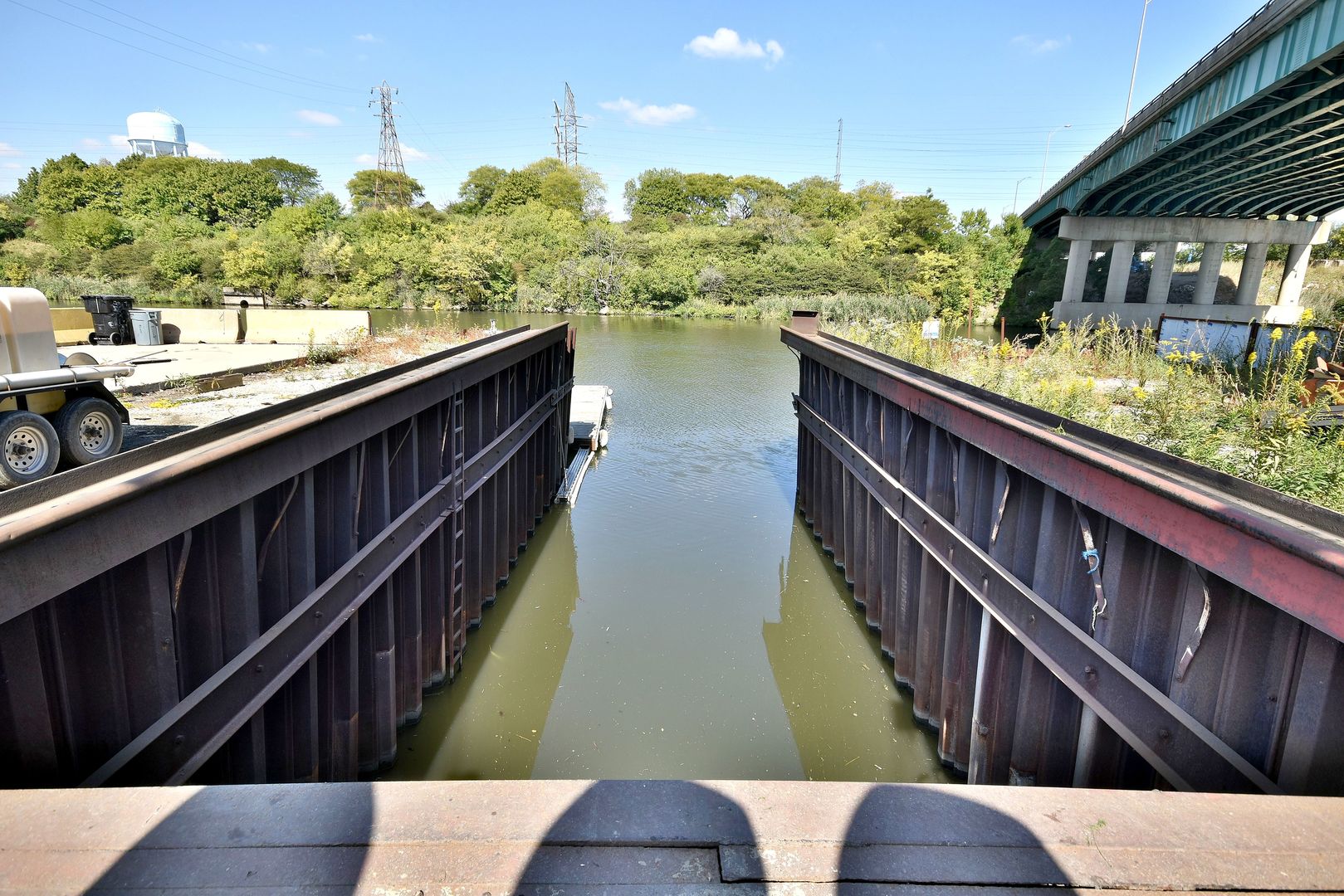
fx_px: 728
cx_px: 672
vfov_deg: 63.2
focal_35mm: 20
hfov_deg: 85.4
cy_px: 448
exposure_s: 1/250
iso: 200
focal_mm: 13
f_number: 8
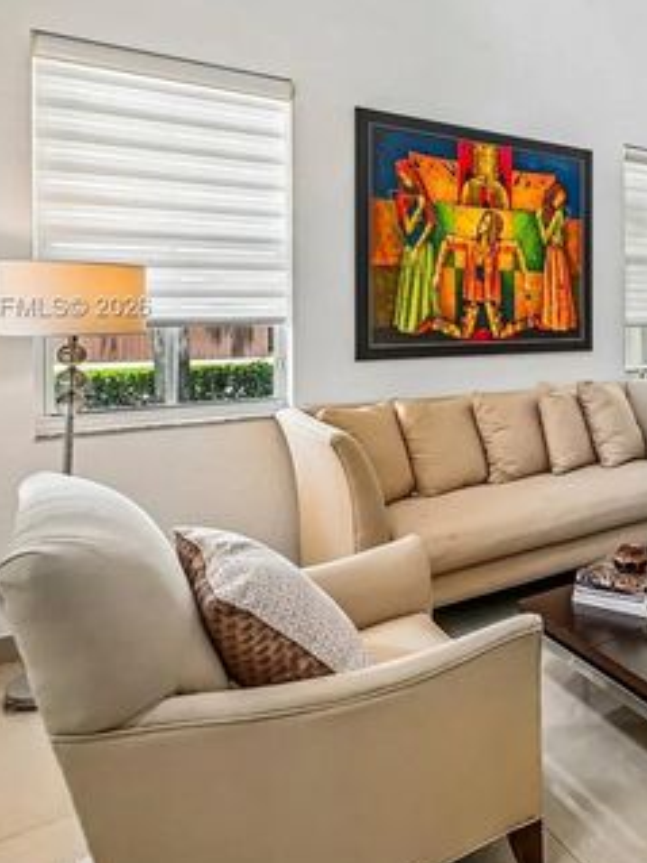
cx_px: 679
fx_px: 673
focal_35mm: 27
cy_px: 308
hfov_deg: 42.5
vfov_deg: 64.1
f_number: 4
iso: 100
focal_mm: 14
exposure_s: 1/30
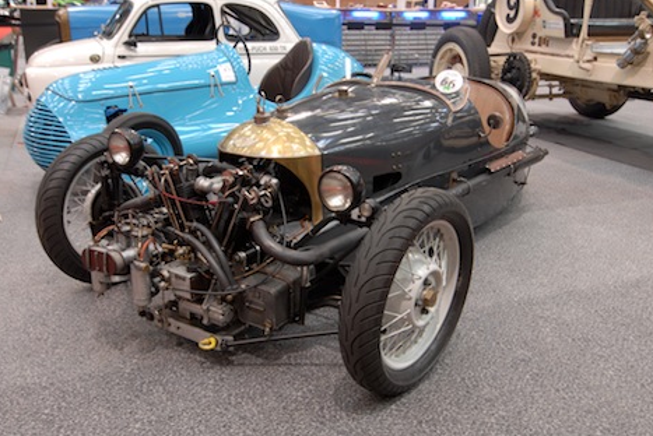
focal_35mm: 37
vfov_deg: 36.0
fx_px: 672
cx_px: 322
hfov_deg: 51.9
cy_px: 216
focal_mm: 24
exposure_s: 1/1.6
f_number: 8
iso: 100
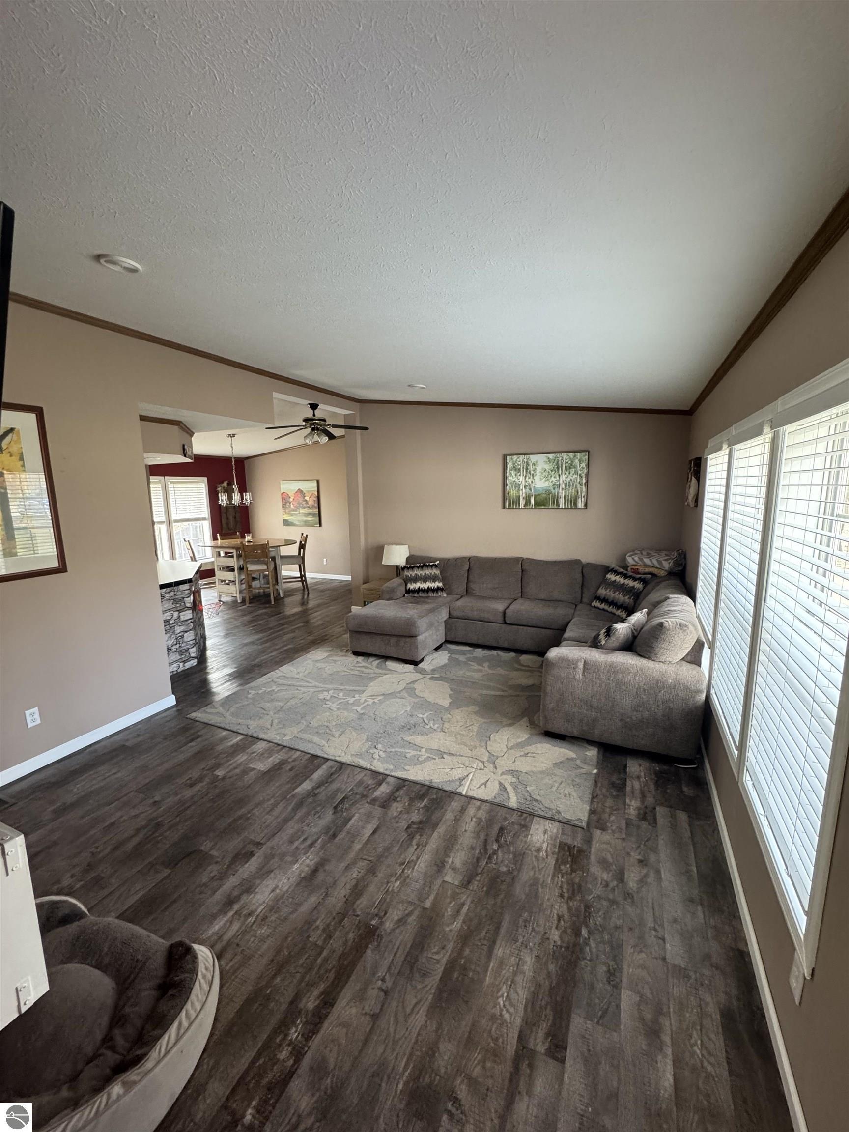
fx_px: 458
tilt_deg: -9.6
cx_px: 424
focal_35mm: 14
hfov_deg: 85.7
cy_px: 566
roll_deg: +1.3
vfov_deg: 102.1
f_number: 2.2
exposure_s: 1/60
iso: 320
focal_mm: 2.22
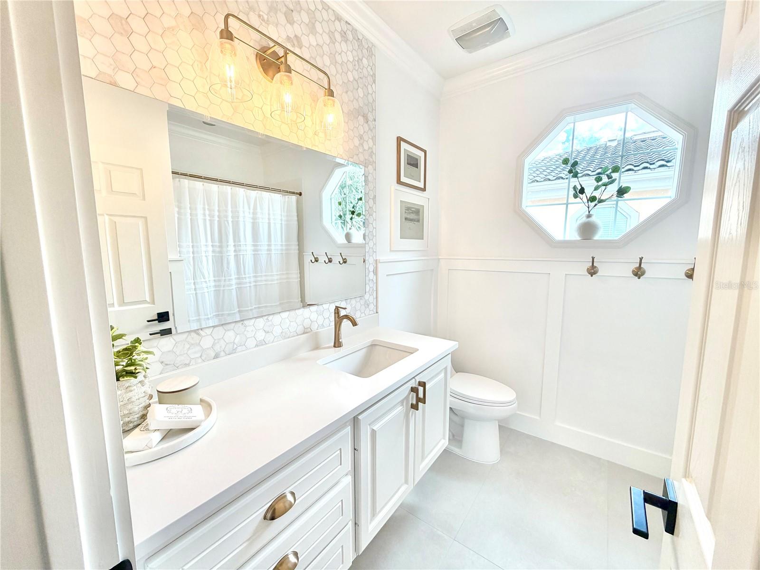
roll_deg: +0.5
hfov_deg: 102.1
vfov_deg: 85.7
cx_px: 380
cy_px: 285
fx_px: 307
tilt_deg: -6.9
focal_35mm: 14
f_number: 2.2
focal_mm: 2.22
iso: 64
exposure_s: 1/120
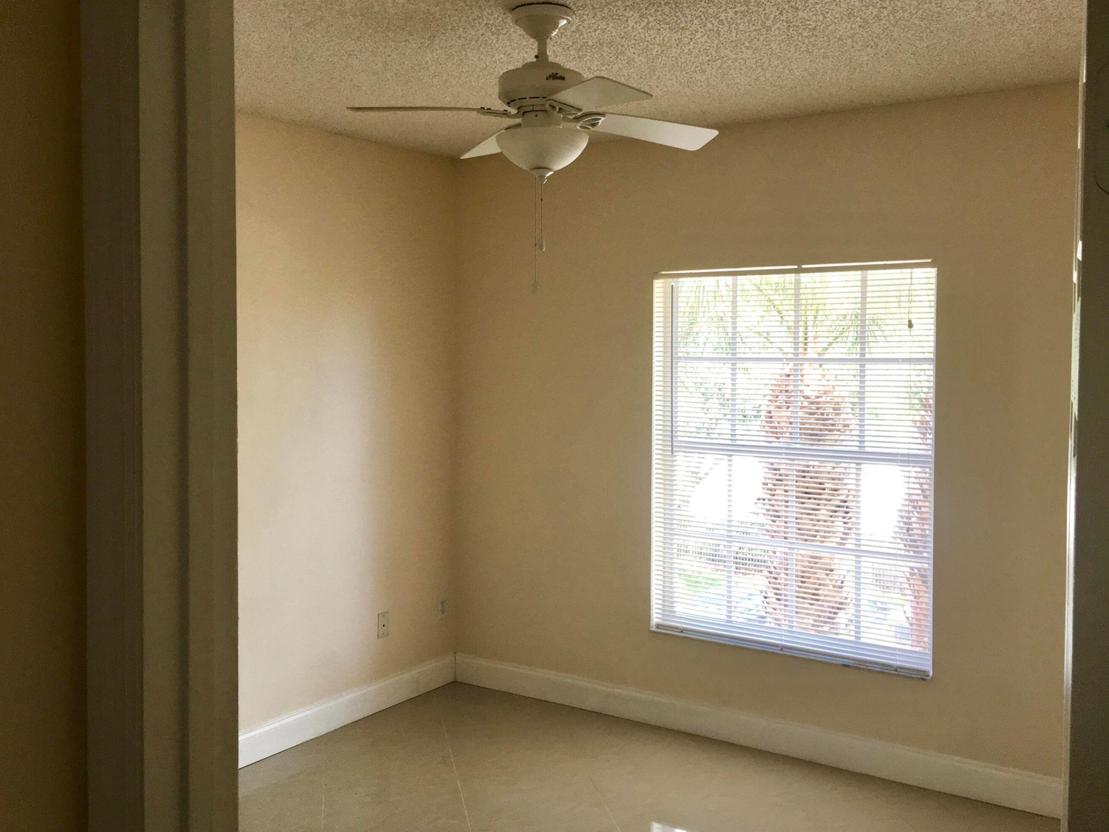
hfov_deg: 55.4
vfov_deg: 42.9
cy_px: 403
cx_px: 564
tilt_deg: -1.4
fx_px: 1057
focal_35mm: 33
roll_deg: -0.3
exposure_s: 1/60
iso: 32
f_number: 2.2
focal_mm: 4.15
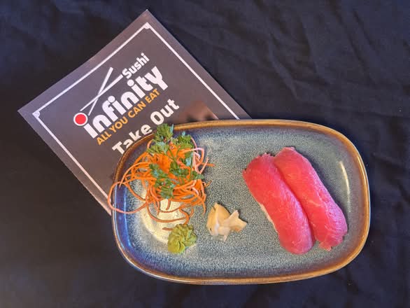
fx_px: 308
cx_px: 205
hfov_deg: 67.3
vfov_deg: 53.1
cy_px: 154
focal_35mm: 26
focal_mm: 5.96
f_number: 1.6
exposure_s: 1/60
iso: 320
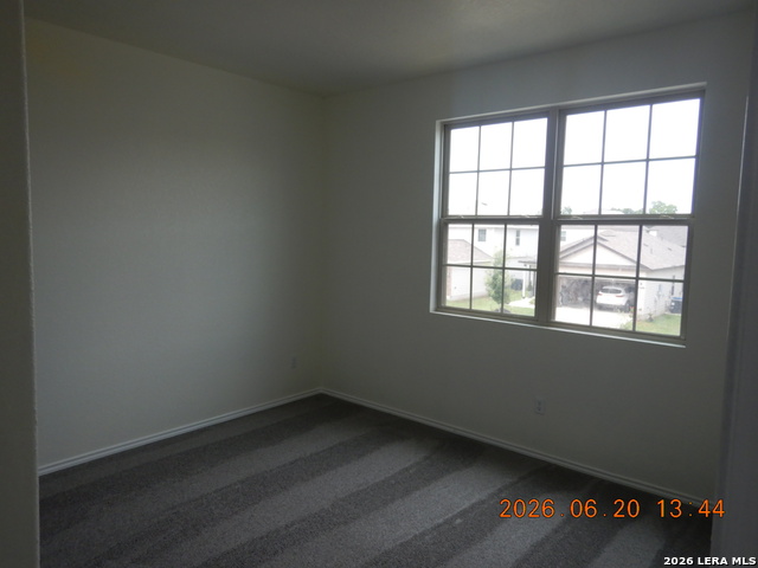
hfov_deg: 71.6
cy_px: 284
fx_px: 526
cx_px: 379
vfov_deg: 56.8
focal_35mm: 24
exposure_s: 1/200
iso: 125
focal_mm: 4.3
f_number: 2.8
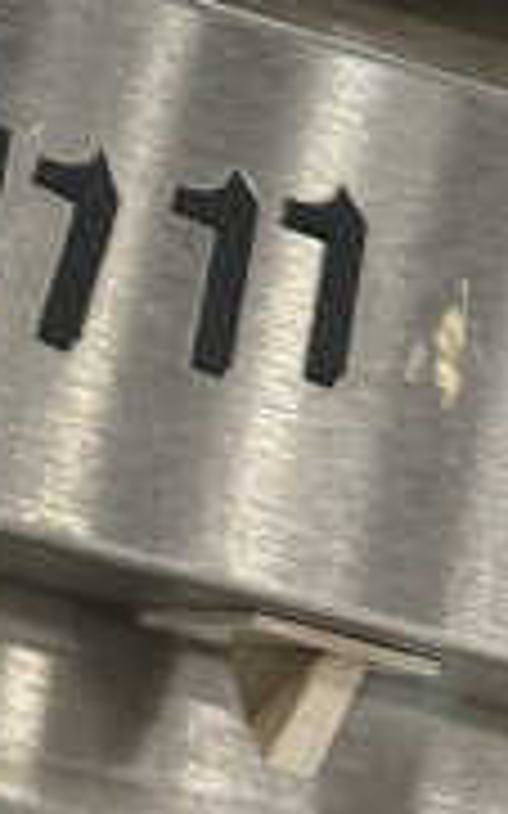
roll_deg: -14.6
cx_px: -598
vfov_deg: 16.3
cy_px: -483
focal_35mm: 114
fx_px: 2527
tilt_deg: +27.7
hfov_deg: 10.3
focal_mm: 6.86
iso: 250
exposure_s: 1/60
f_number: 1.78
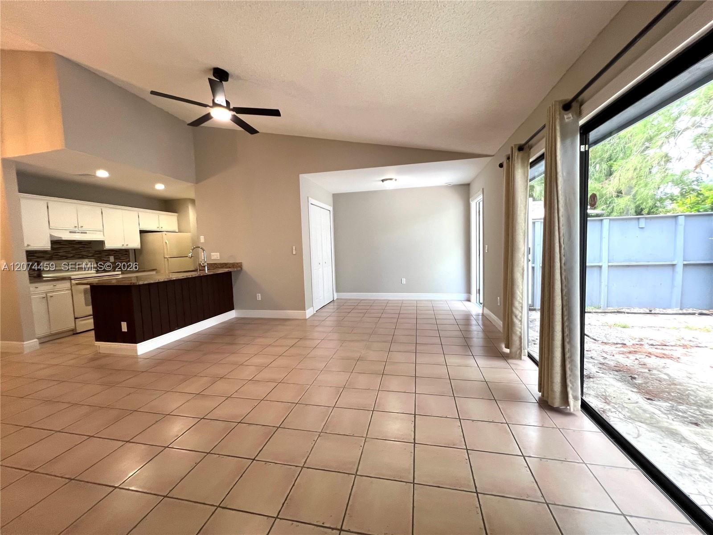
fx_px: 268
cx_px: 356
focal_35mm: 13
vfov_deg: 89.9
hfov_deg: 106.2
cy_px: 268
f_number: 1.8
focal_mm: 1.57
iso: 200
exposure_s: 1/120
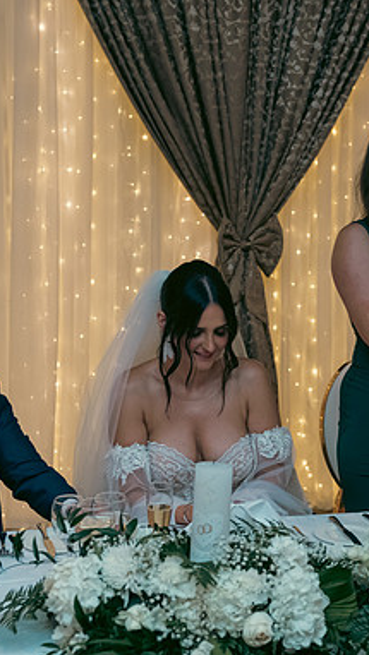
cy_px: 330
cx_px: 213
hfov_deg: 17.2
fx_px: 1217
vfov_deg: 30.1
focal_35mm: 70
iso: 800
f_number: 3.5
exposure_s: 1/160
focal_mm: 44
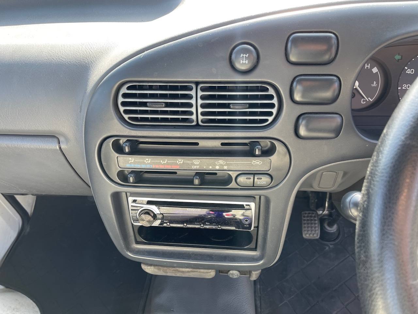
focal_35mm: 25
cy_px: 157
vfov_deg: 54.9
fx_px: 302
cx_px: 209
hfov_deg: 69.4
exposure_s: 1/121
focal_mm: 5.1
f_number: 1.6
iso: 50
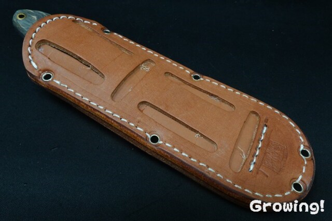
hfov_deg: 73.8
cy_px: 110
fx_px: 221
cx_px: 166
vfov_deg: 53.1
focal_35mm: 24
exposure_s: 1/30
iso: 800
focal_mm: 9
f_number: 10
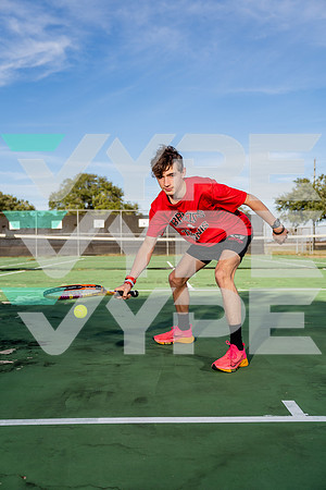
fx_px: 503
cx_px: 163
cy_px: 245
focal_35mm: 37
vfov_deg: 51.9
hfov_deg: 35.9
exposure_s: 1/1250
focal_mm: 37
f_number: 4
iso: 100
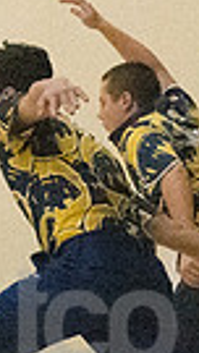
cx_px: 97
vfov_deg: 4.0
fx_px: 5062
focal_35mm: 540
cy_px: 363
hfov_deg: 2.3
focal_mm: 80
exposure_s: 1/1250
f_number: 4.5
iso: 10000
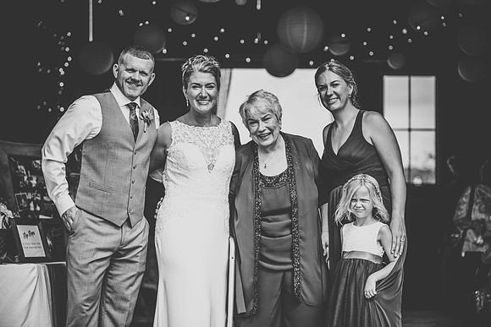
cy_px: 164
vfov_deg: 13.4
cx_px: 246
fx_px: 1391
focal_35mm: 102
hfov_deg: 20.0
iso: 200
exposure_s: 1/3200
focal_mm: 102
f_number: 2.8
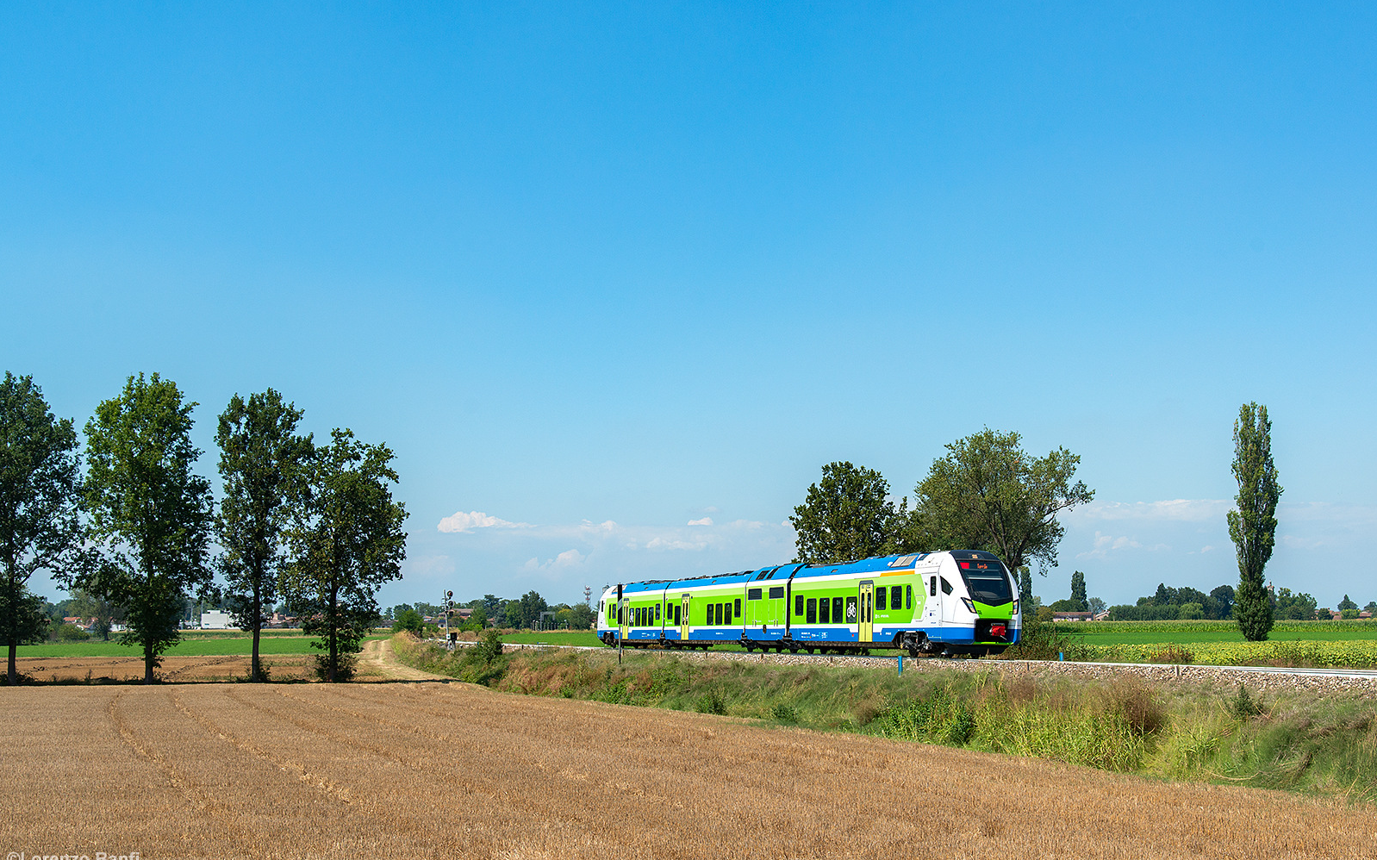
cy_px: 415
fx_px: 1838
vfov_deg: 26.3
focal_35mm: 49
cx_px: 688
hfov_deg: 41.1
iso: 250
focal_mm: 48
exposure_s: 1/800
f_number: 7.1
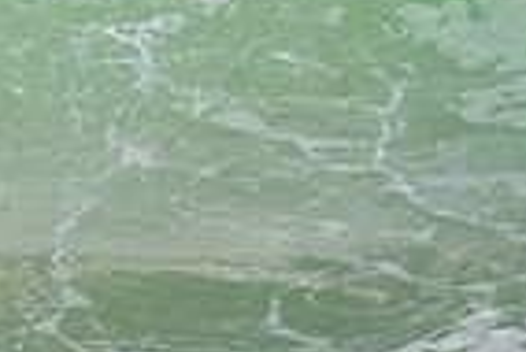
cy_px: -169
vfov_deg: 0.4
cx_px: -237
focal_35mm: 3266
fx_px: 47768
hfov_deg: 0.6
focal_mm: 800
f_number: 11
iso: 1400
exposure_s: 1/2000
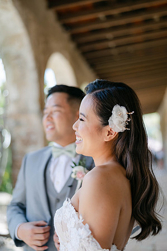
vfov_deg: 39.6
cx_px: 84
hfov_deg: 26.9
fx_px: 349
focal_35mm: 50
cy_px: 126
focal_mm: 50
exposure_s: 1/800
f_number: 2
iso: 100
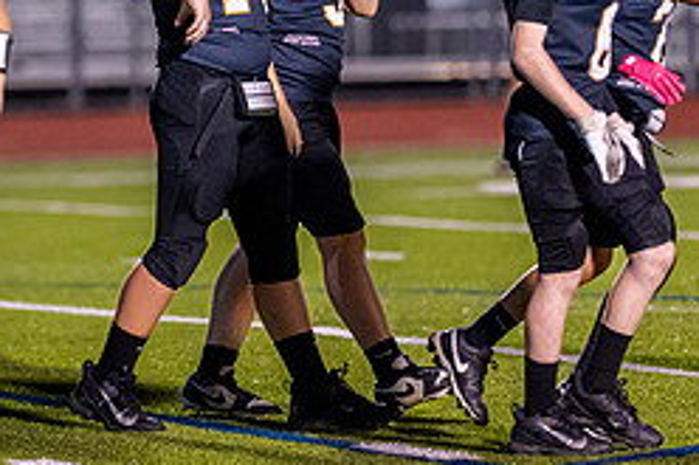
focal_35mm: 443
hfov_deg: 4.7
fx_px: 8596
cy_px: 112
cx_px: 177
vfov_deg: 3.1
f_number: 1.8
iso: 1600
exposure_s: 1/1250
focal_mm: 135
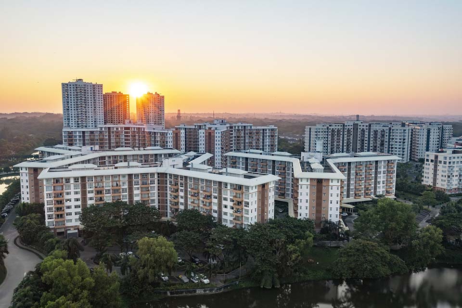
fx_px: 359
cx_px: 231
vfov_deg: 46.4
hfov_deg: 65.5
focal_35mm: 28
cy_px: 154
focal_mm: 10.26
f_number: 8
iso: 100
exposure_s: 1/120
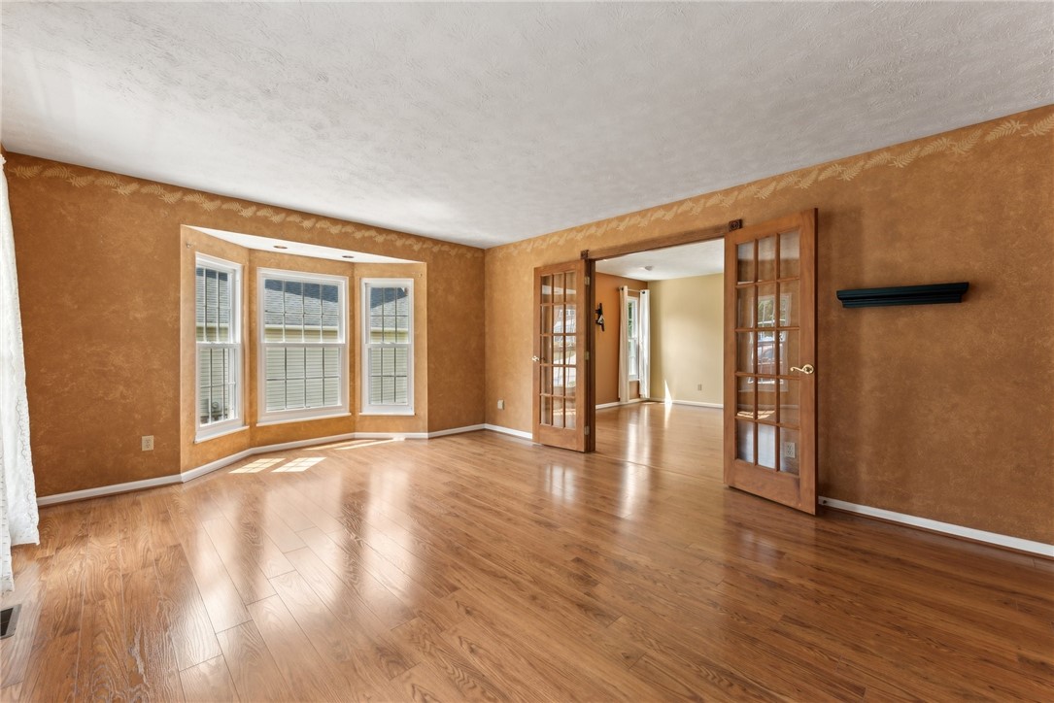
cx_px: 527
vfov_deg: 81.2
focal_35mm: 14
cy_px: 352
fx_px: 410
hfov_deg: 104.2
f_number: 11
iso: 50
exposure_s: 1/2.5
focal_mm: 14
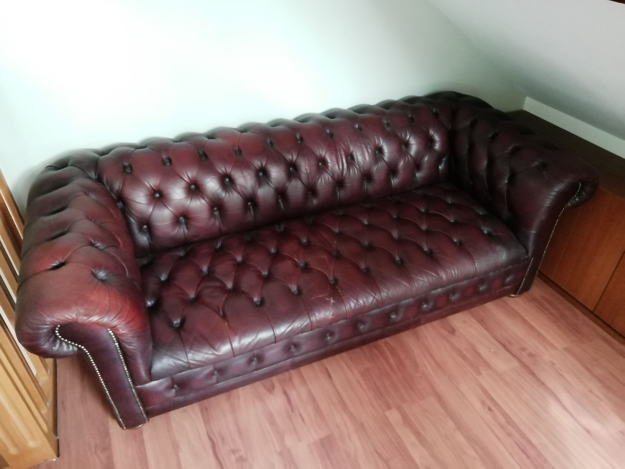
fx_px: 469
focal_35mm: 26
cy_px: 234
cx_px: 312
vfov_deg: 53.1
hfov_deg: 67.3
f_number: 2.2
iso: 800
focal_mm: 3.46
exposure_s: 1/14.3
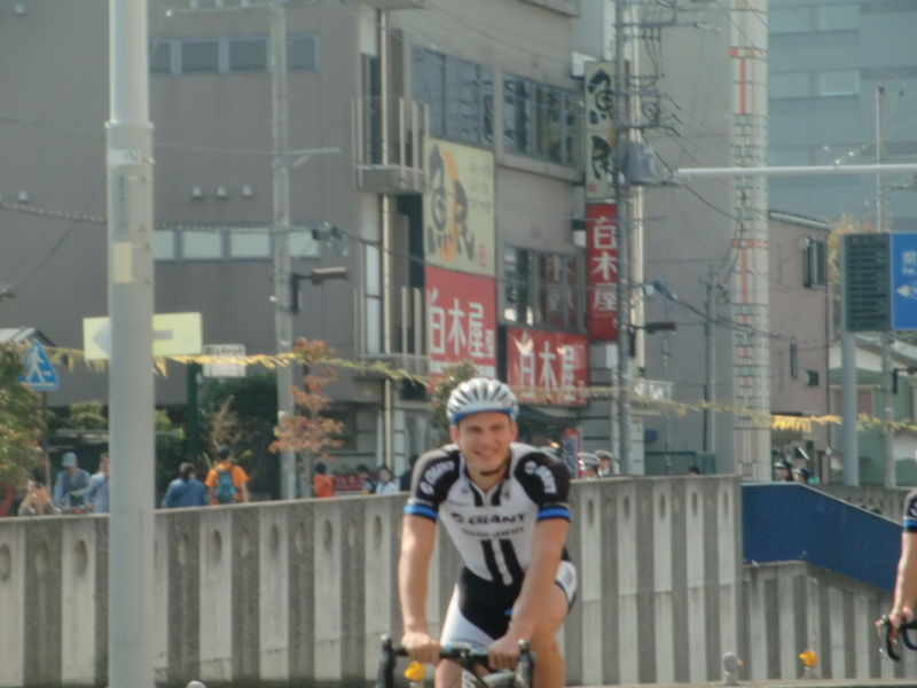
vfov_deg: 7.5
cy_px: 344
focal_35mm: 199
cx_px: 458
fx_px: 5272
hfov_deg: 9.9
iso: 160
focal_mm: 35.7
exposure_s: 1/1000
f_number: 5.2
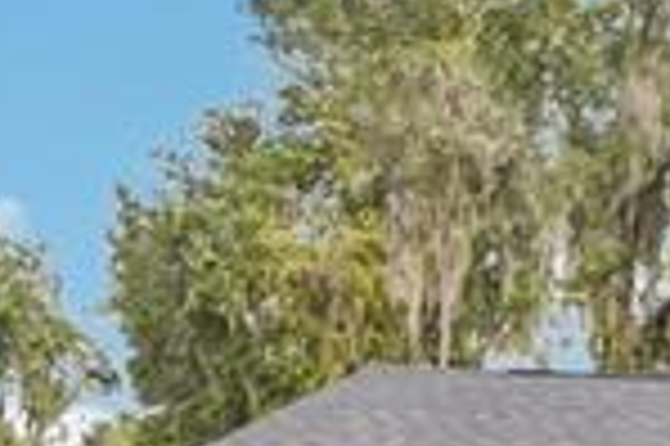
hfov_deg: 11.8
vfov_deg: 10.2
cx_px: 1736
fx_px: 2435
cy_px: 613
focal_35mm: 131
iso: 400
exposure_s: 1/1250
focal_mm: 19
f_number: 8
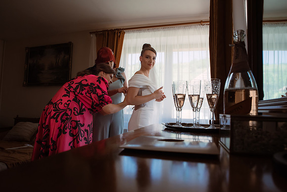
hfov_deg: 73.7
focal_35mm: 24
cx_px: 144
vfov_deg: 53.2
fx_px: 191
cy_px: 96
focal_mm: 24
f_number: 8
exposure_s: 1/250
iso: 800
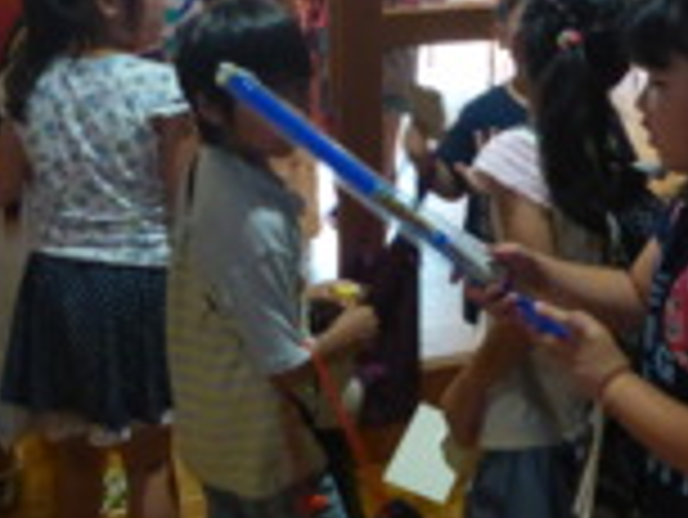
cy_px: -32
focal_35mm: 64
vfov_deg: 21.9
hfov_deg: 30.2
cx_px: 306
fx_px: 1273
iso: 800
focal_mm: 4.9
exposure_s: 1/60
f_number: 3.3
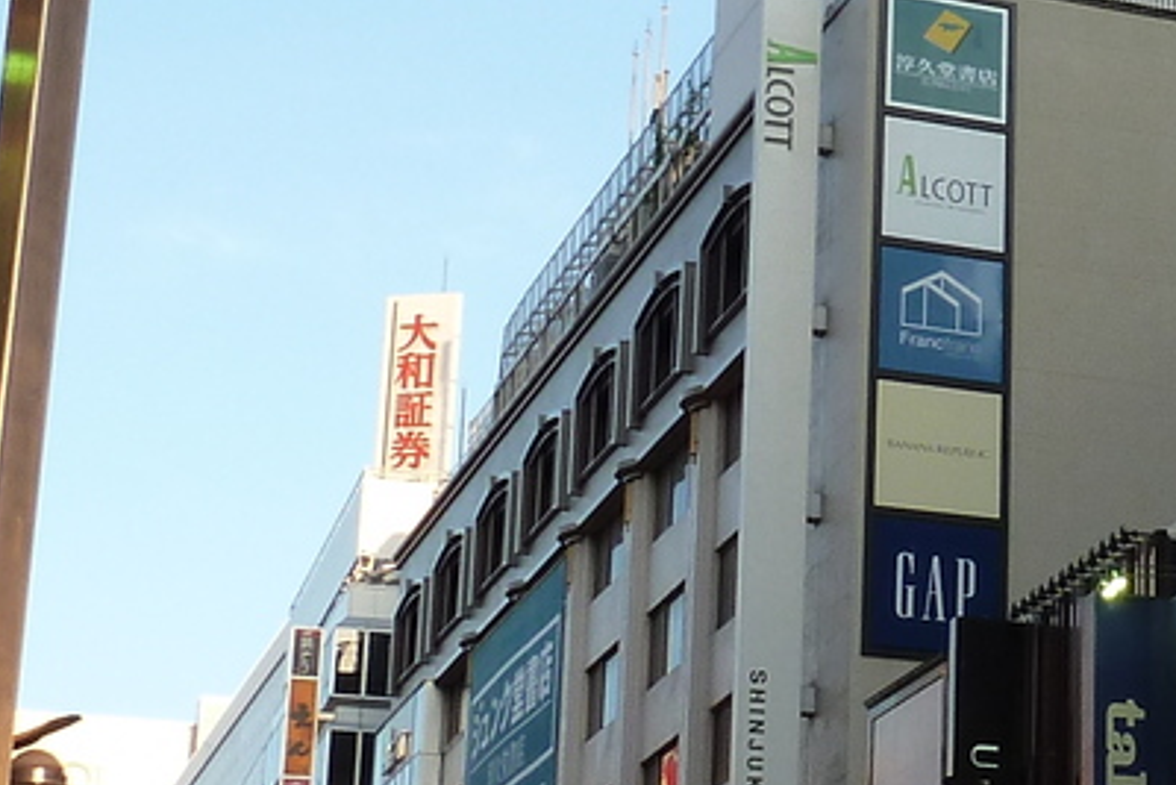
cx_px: 1479
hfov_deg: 18.4
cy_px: 394
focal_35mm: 104
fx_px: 3398
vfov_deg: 13.2
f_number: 4
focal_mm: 4.1
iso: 125
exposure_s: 1/160
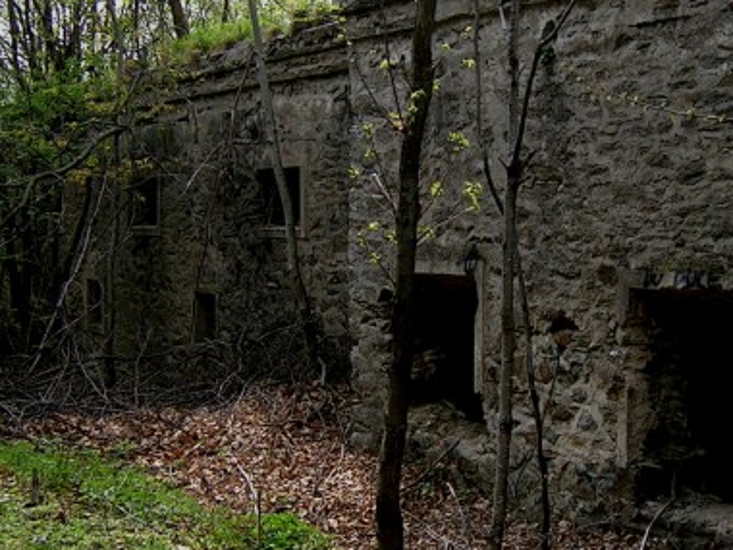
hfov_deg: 27.7
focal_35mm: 70
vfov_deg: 21.0
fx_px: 1482
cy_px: 313
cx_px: 465
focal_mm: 5.4
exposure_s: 1/320
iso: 50
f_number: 2.8
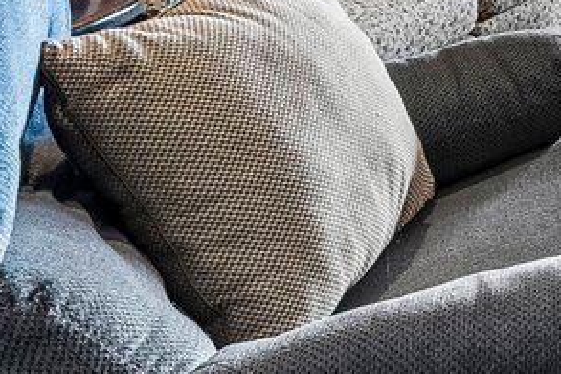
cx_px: 1329
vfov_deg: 11.7
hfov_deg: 14.1
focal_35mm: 103
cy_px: -400
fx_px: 1603
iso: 500
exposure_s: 1/20
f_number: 8
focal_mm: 14.7
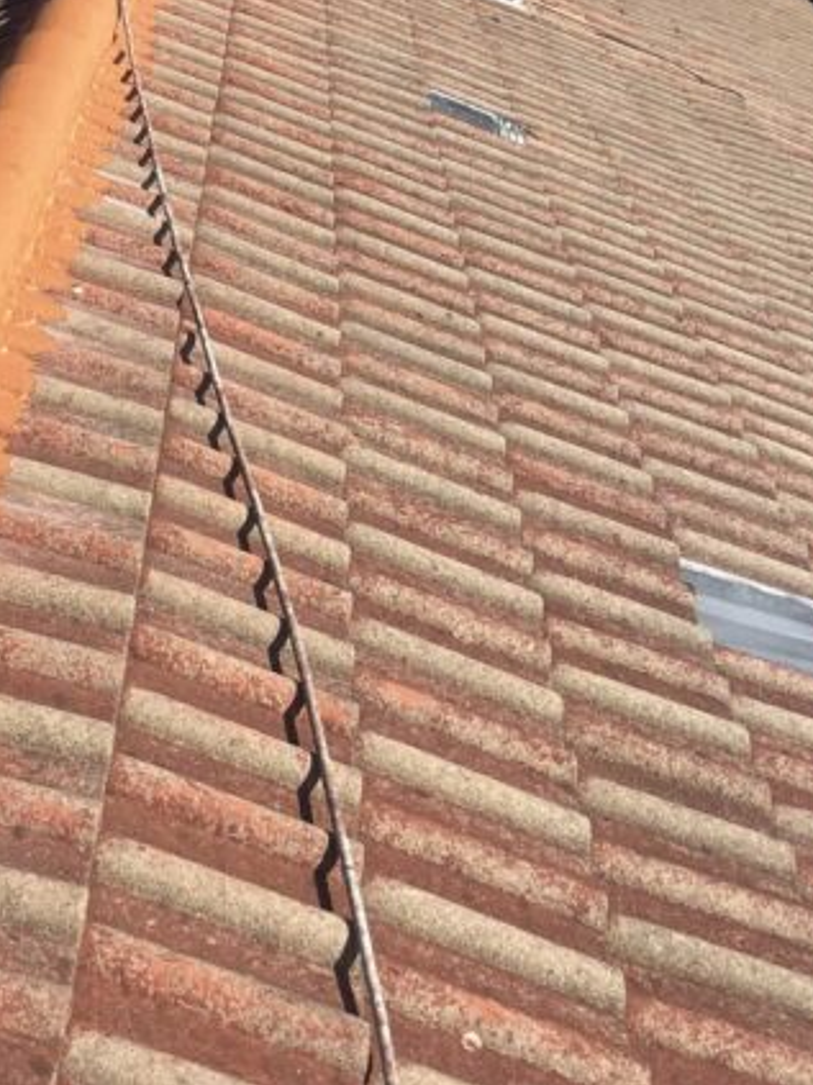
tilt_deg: -6.1
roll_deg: -0.4
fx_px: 1974
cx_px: 359
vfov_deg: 27.4
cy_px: -182
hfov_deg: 23.3
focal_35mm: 63
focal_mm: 4.2
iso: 32
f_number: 1.6
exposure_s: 1/3861
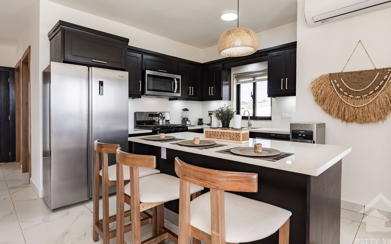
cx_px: 202
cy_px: 115
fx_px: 204
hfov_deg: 87.6
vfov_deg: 61.9
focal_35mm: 19
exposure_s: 1/250
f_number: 4.5
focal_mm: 17.1
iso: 160
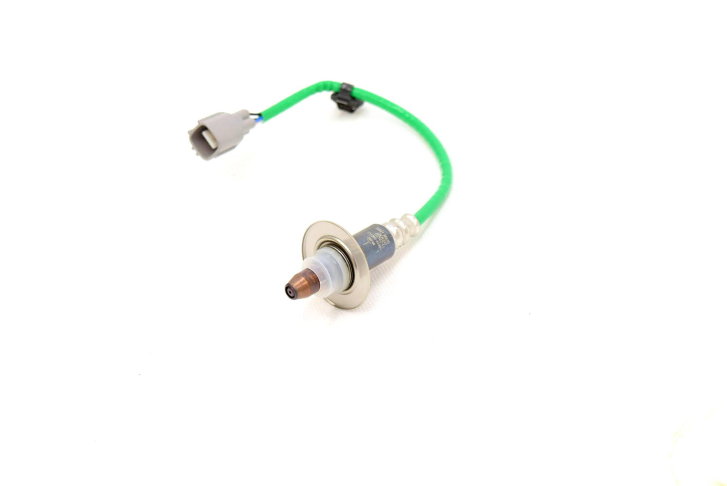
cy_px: 243
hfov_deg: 35.0
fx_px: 1152
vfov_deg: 23.8
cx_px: 364
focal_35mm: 57
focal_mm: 38
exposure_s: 1/160
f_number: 6.3
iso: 400
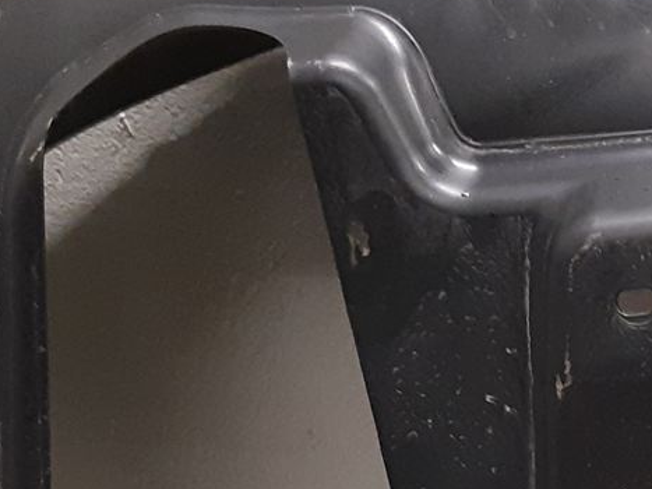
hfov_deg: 17.0
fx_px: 2147
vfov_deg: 12.9
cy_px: 426
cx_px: 617
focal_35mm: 114
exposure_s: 1/50
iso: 250
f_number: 1.7
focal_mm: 3.93
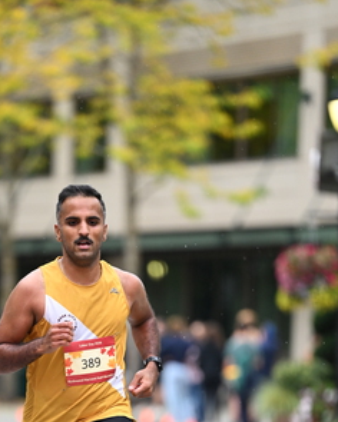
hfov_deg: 4.8
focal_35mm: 324
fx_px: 4051
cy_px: 385
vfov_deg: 6.0
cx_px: 88
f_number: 2.8
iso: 1250
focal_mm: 185
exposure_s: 1/1250
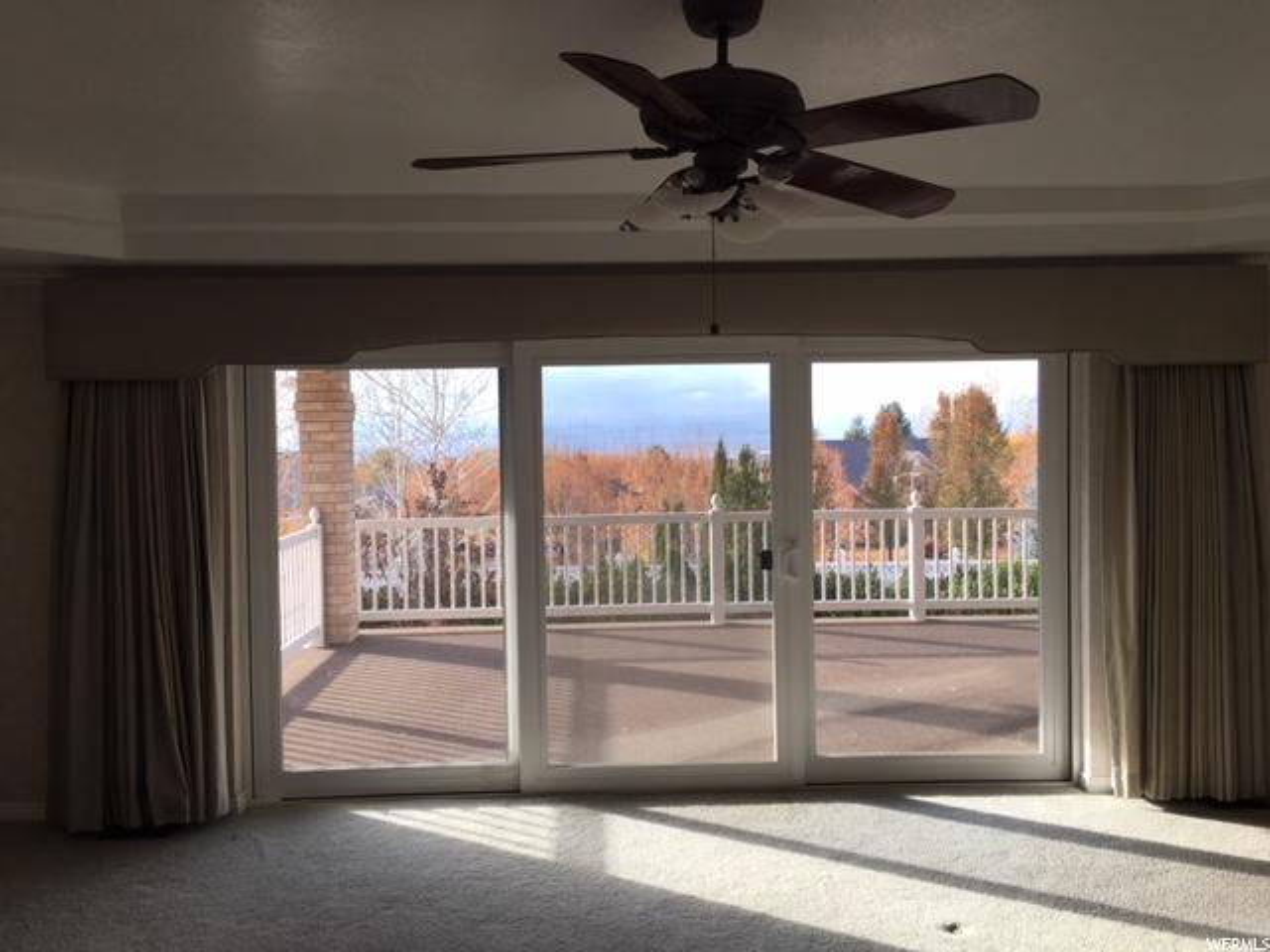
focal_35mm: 29
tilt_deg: -0.9
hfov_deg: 61.7
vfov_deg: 48.2
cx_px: 635
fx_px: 1064
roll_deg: +0.0
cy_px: 476
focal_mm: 4.15
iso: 25
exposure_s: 1/165
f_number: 2.2
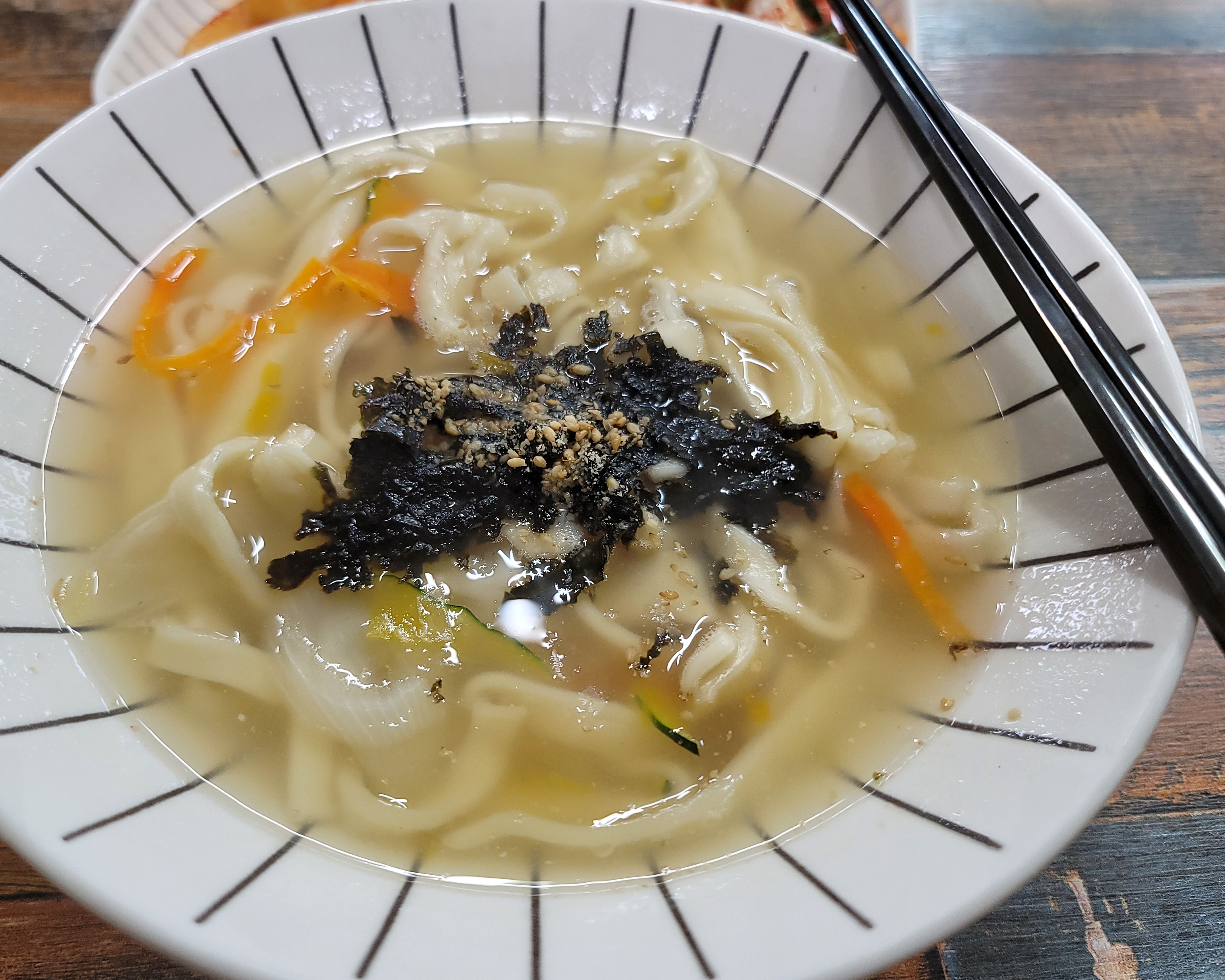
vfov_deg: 53.2
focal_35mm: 27
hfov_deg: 64.0
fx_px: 979
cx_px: 561
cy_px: 504
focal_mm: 7
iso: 125
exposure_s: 1/120
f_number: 1.8
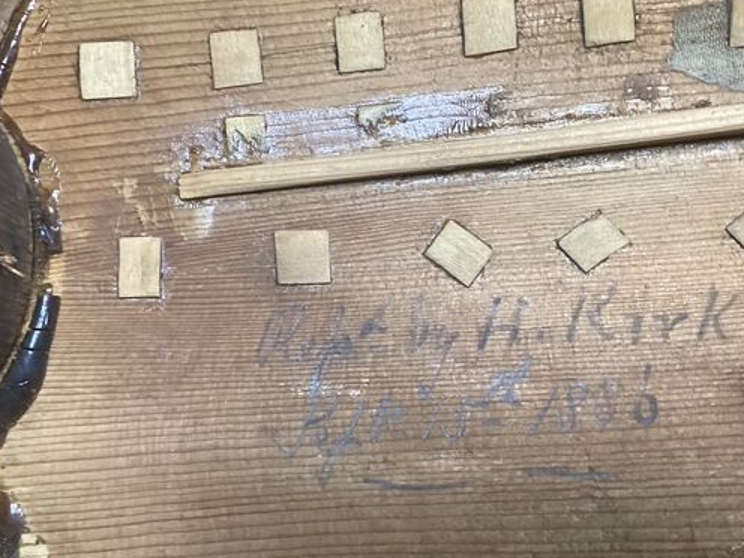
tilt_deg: -82.2
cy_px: 268
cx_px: 298
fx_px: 860
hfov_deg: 46.5
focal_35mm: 40
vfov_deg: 36.0
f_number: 2.4
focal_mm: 3.3
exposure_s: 1/50
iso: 320
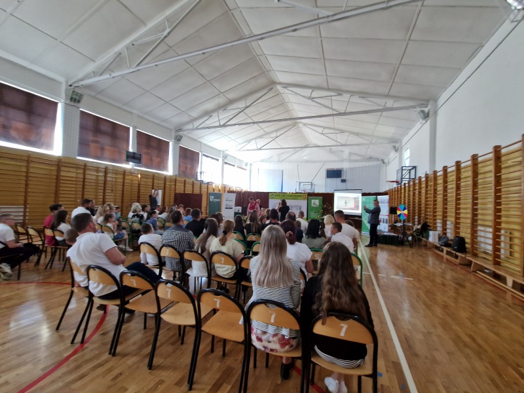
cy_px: 196
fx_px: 197
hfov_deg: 106.2
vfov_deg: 89.9
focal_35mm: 13
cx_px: 262
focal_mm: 2.2
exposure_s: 1/50
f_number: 2.2
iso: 160
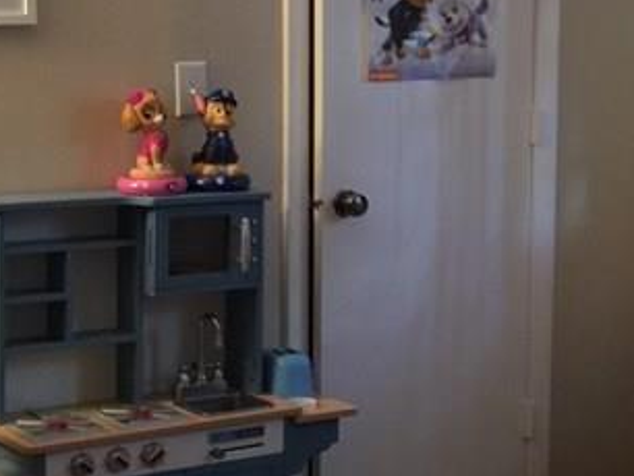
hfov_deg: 19.1
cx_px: 750
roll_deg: -2.6
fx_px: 1778
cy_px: 213
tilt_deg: -9.2
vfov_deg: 15.3
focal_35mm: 97
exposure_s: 1/4
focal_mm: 4.15
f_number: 2.2
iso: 100
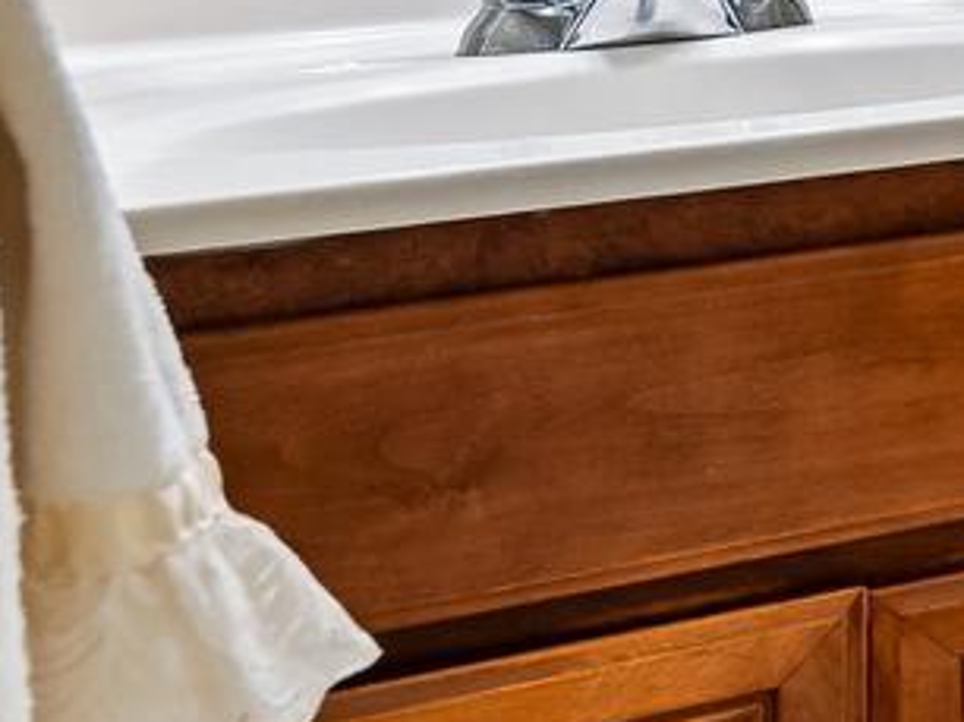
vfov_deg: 13.5
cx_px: 2668
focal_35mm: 103
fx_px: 2866
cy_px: -344
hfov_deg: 12.2
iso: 100
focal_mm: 16
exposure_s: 1/1.67
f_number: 8
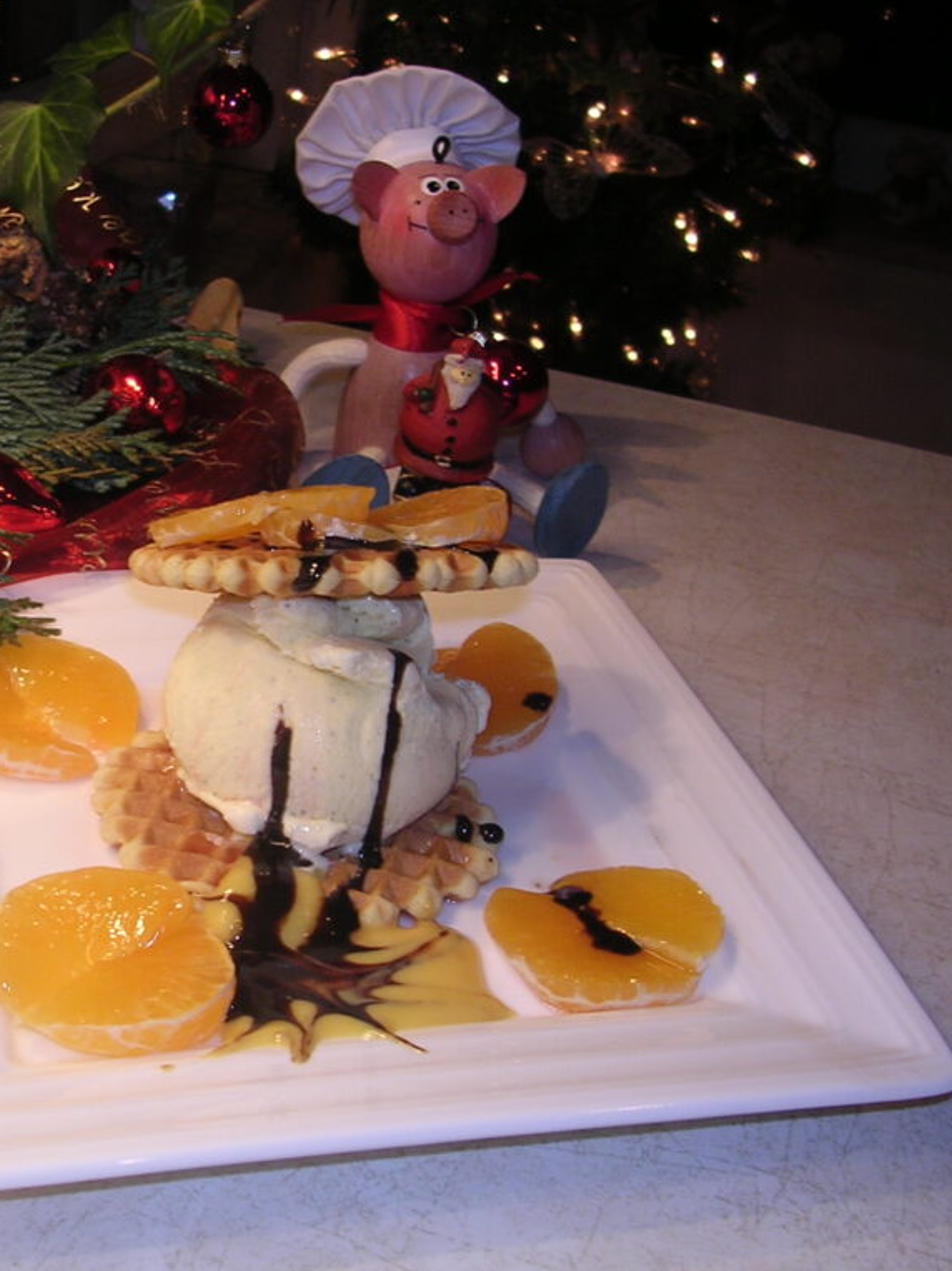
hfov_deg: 28.1
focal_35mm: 51
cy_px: 636
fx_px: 1871
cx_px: 231
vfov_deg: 37.5
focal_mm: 5.8
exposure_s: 1/30
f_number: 2.8
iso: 100
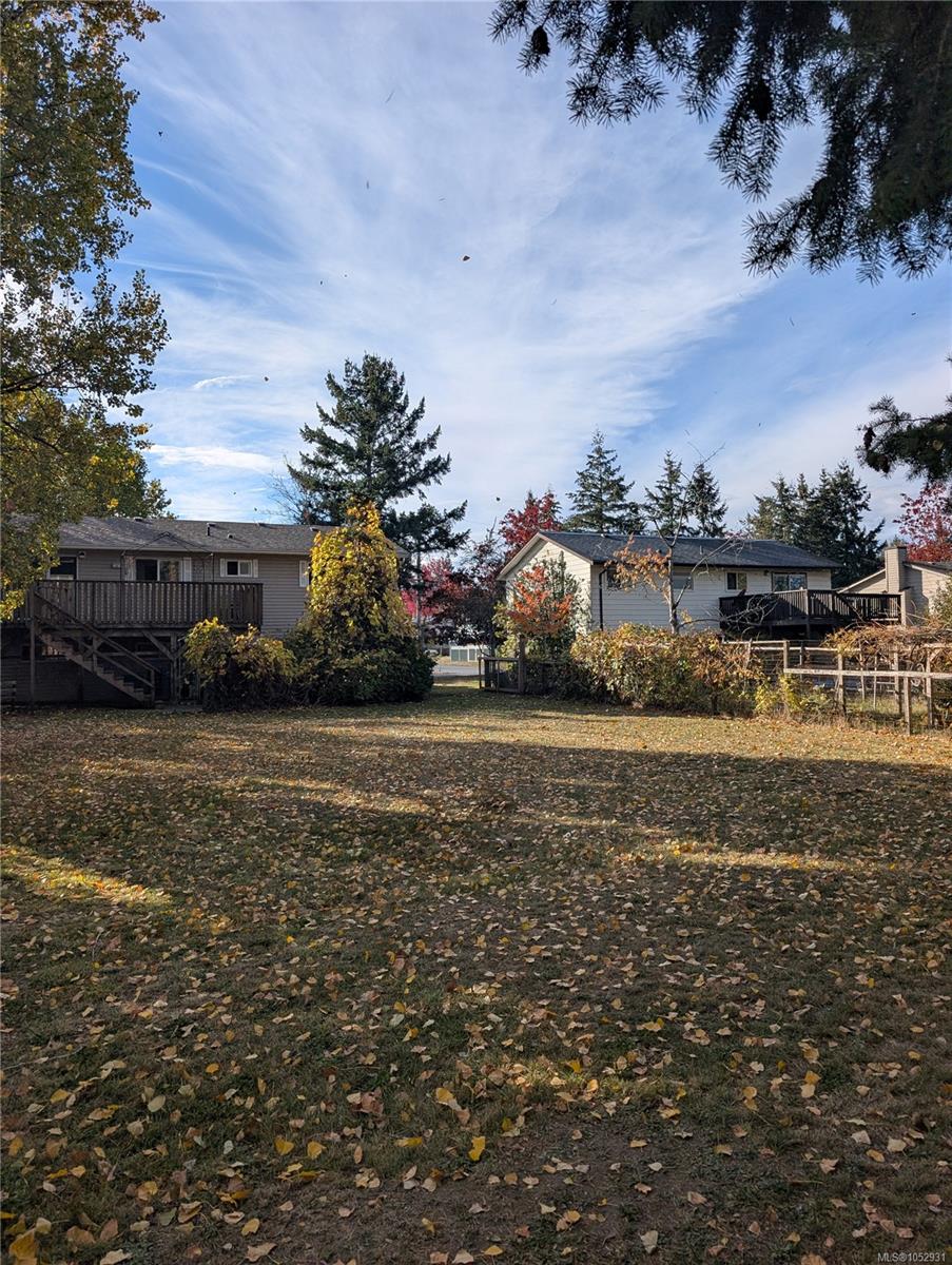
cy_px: 632
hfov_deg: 56.9
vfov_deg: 71.5
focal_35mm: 24
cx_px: 476
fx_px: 878
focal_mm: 6.9
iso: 22
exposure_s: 1/1110
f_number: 1.68
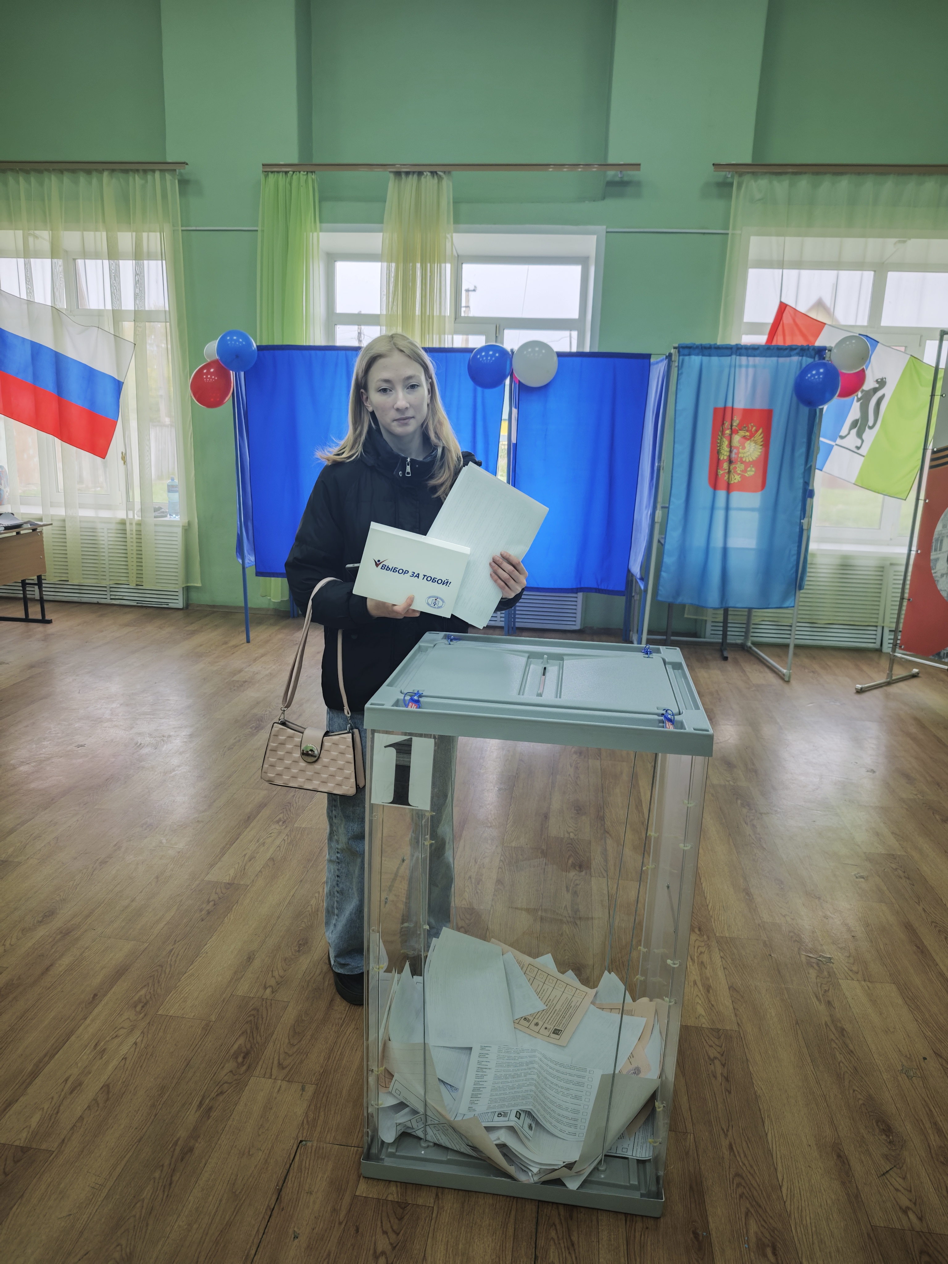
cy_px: 632
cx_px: 474
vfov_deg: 73.9
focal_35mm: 23
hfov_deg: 58.9
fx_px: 840
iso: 250
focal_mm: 6.55
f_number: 1.62
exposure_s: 1/100
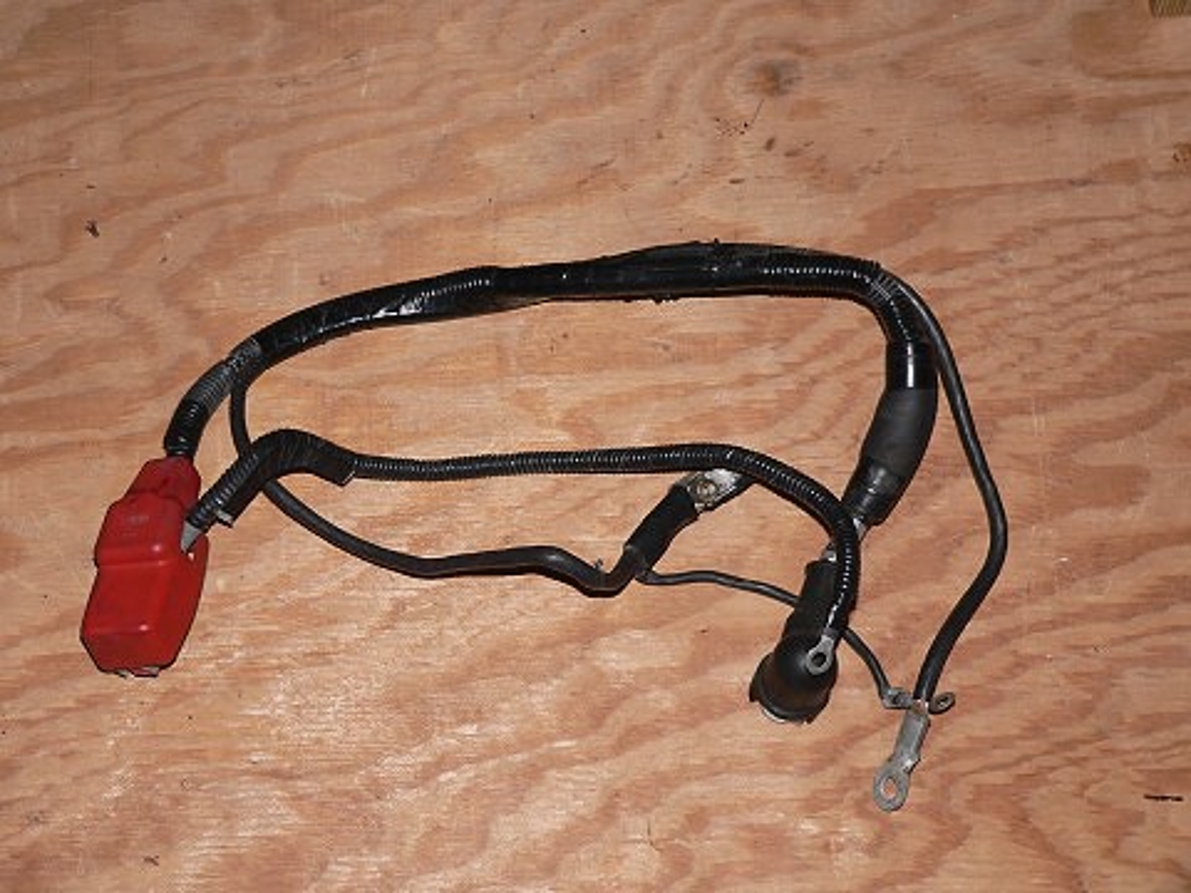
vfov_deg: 18.2
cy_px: 446
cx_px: 596
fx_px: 2787
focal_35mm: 81
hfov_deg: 24.1
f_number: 2.8
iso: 100
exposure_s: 1/60
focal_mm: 13.4
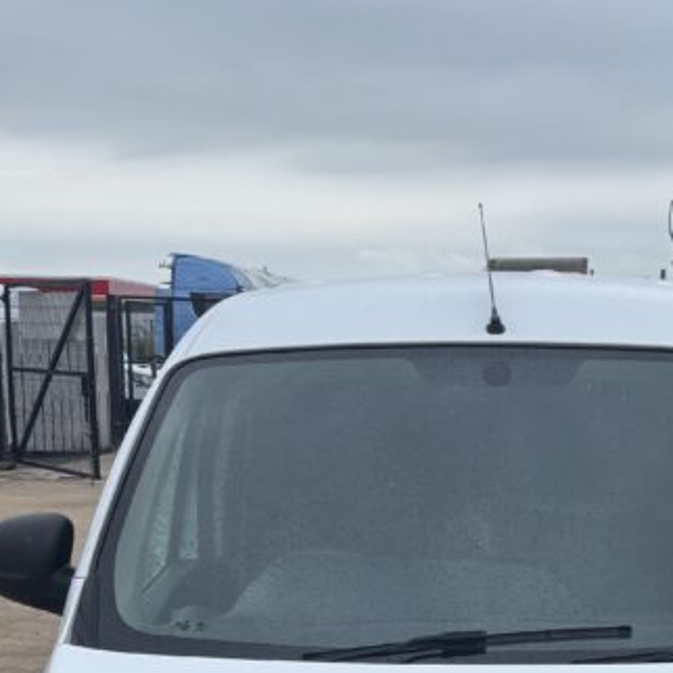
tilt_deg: -11.9
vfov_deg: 22.7
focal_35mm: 73
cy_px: 688
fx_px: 1606
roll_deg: -1.3
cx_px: 520
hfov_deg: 23.4
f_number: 1.6
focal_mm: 5.96
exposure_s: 1/961
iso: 50
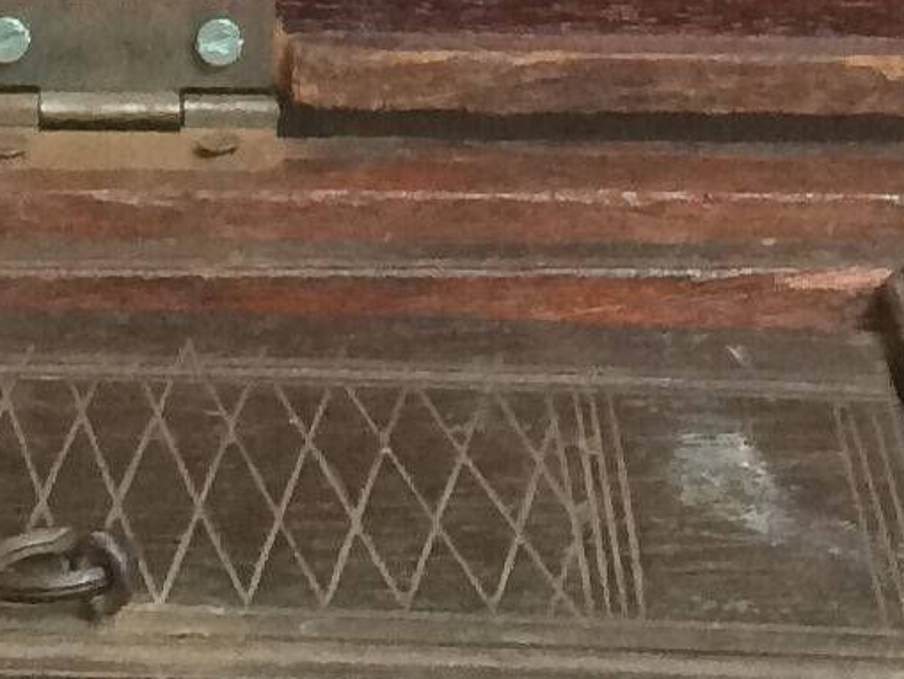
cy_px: -1130
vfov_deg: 7.3
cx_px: 160
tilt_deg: -10.4
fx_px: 4859
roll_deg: +0.0
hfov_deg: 10.6
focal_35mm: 186
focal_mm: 4.15
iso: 160
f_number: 2.2
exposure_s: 1/33
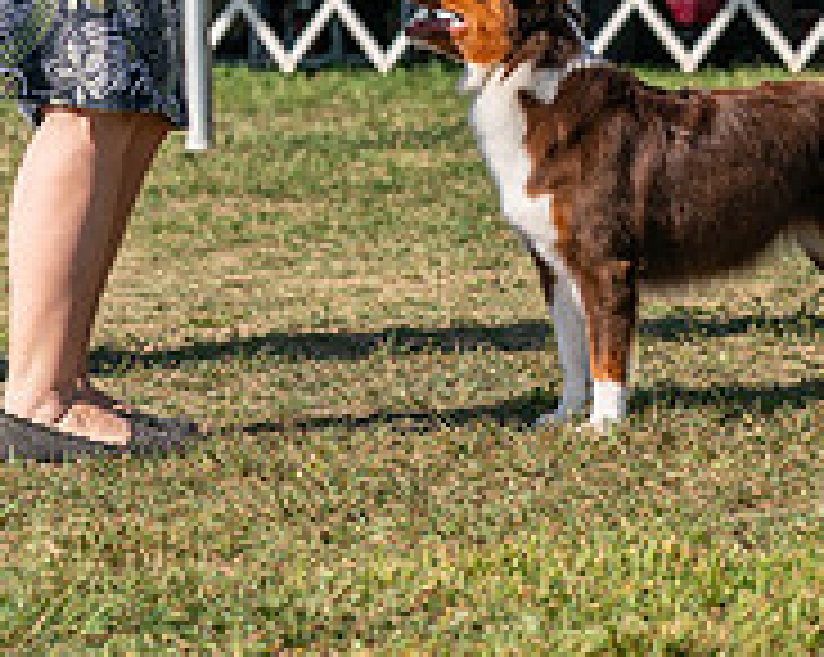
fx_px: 9355
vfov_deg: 4.0
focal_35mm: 384
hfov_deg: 5.0
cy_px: -310
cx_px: 543
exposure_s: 1/1250
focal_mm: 111
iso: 100
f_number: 4.5
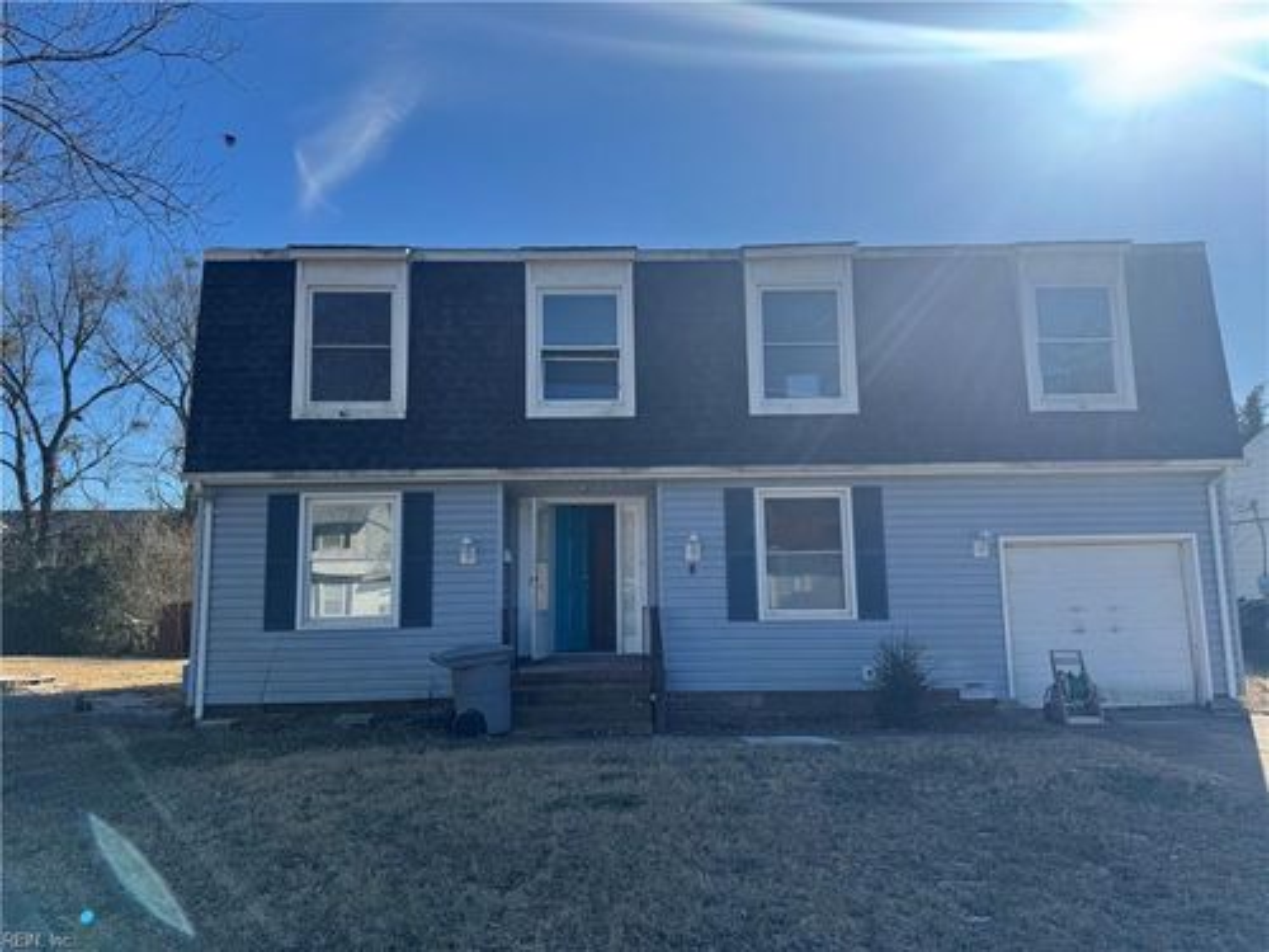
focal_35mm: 24
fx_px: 880
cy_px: 476
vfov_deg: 56.8
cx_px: 634
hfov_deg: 71.6
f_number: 1.78
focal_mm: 6.76
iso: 80
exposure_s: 1/4049
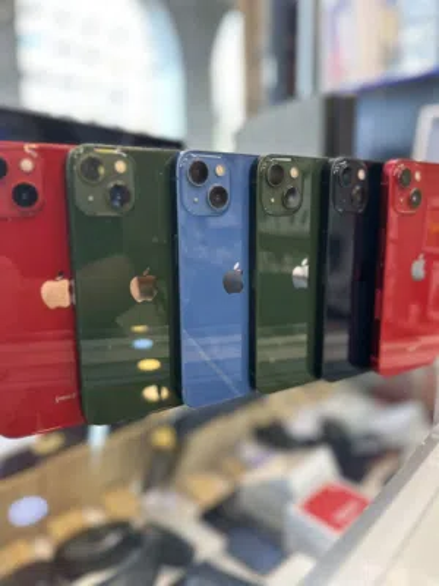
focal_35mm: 24
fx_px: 406
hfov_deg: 56.8
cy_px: 293
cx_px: 220
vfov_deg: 71.6
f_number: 1.78
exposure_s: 1/100
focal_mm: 6.86
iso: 200
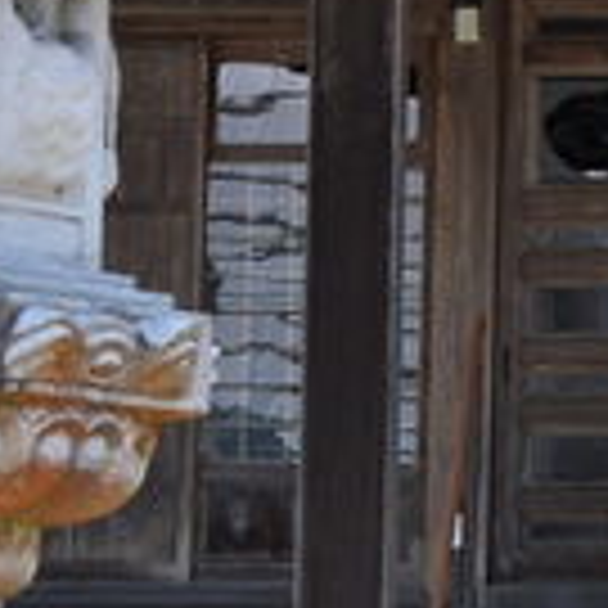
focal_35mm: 318
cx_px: 1169
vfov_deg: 5.5
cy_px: -324
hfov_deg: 5.4
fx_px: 6319
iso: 100
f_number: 5
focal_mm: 35
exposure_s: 1/250
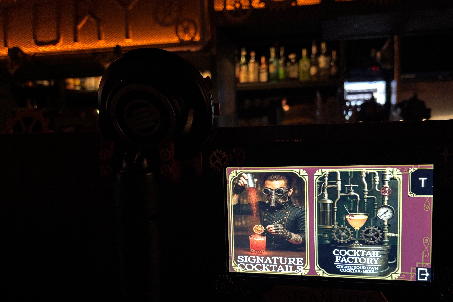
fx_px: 415
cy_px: 189
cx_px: 257
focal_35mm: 33
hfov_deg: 57.0
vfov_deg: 39.7
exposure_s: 1/31
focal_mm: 5.96
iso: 640
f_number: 1.6
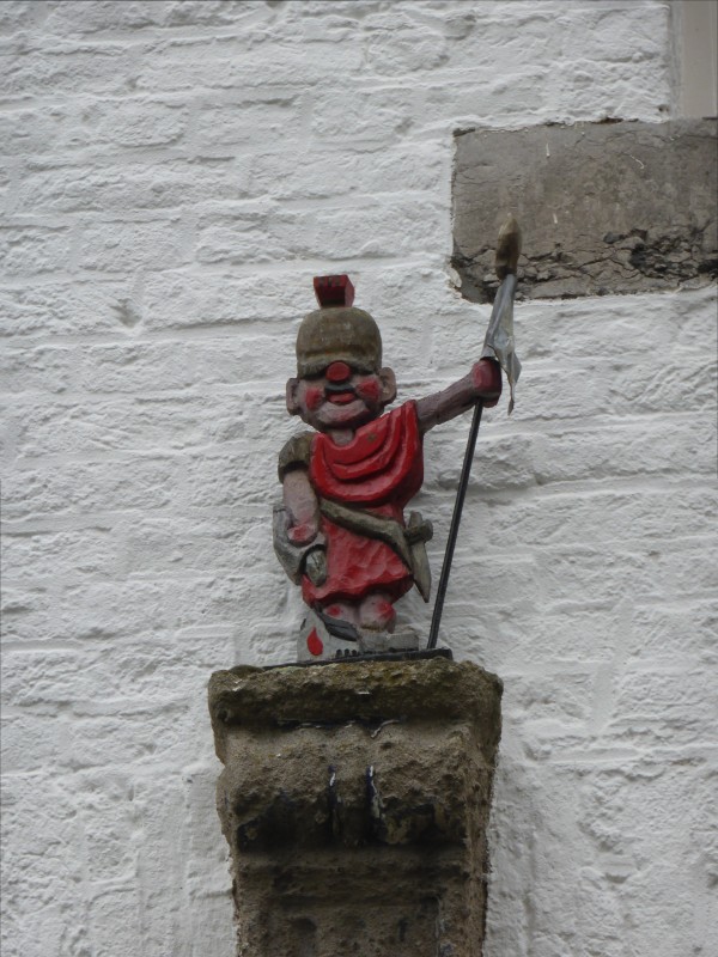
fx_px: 6527
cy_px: 478
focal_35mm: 236
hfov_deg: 6.3
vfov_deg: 8.4
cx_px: 359
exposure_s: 1/100
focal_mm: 38.2
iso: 100
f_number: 5.6
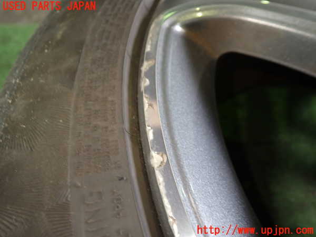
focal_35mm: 30
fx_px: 274
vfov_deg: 46.8
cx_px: 158
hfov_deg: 60.0
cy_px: 118
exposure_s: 1/30
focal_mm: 5.4
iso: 250
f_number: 2.3
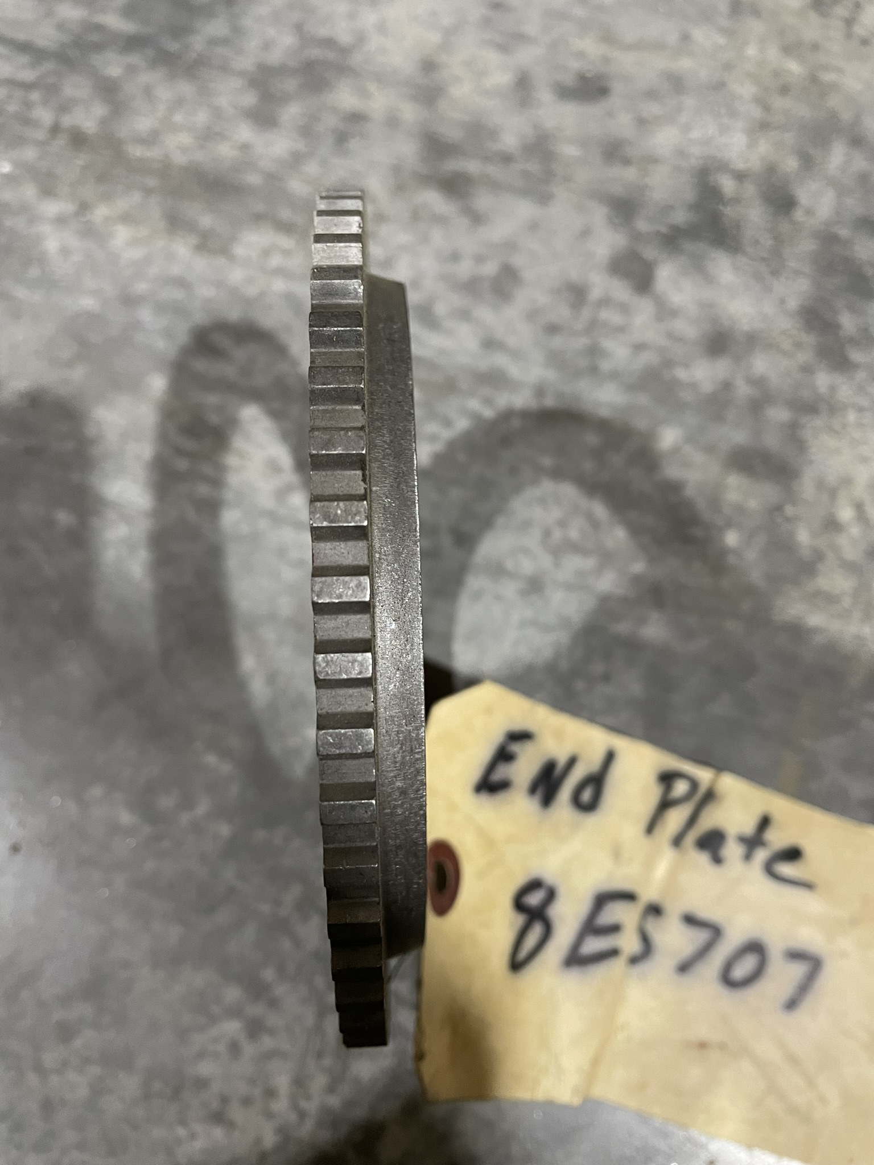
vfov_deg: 67.3
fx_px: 875
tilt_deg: -76.3
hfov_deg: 53.1
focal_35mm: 26
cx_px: 437
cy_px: 582
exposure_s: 1/60
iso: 400
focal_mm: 4.2
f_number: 1.6
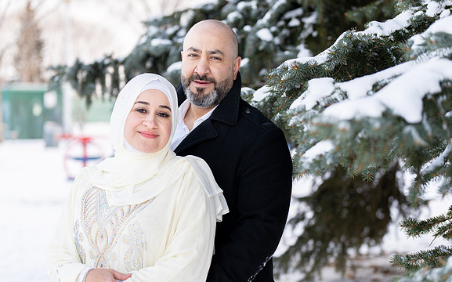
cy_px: 134
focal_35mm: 81
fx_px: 997
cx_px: 226
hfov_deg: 25.5
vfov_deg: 16.1
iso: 100
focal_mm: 79
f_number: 2.8
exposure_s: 1/160
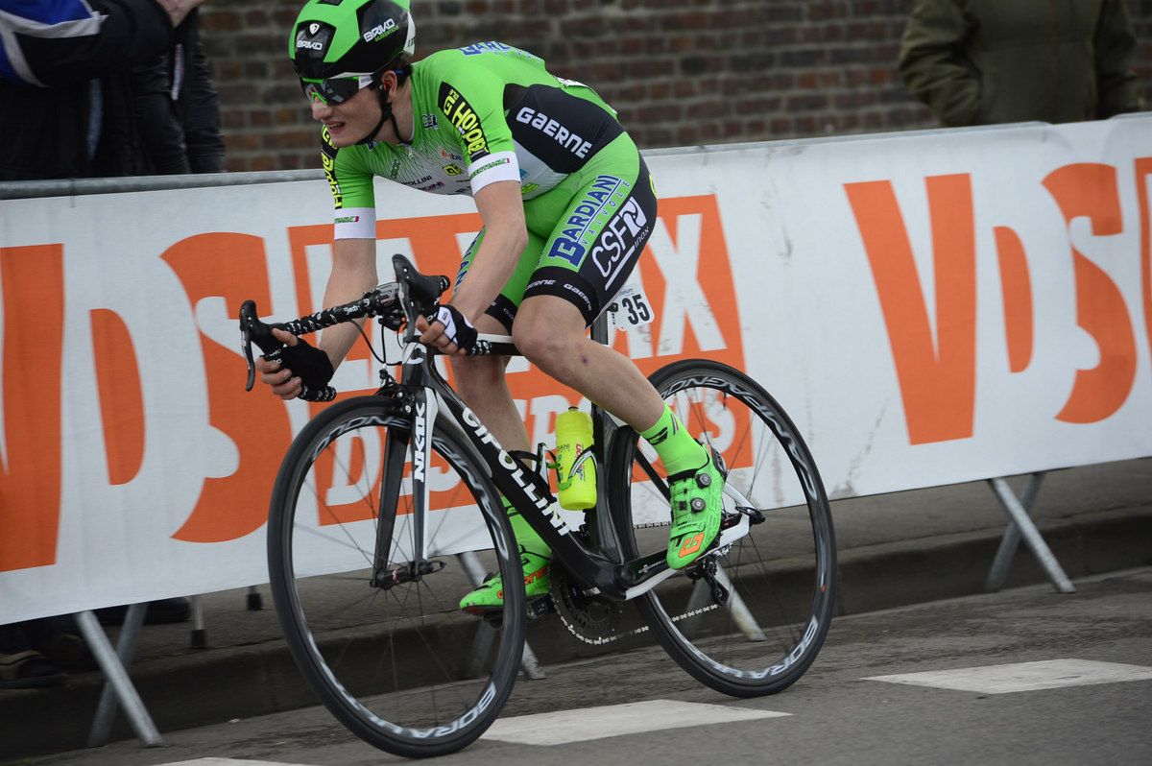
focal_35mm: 200
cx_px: 576
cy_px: 383
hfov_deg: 10.3
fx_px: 6395
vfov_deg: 6.9
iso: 400
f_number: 5.6
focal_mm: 200
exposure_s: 1/1000
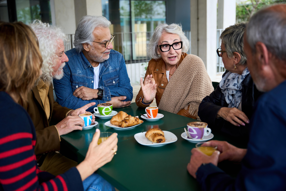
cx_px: 143
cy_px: 96
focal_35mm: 41
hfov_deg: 47.3
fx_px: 326
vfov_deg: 32.6
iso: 400
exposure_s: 1/640
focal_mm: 41.1
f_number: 2.8
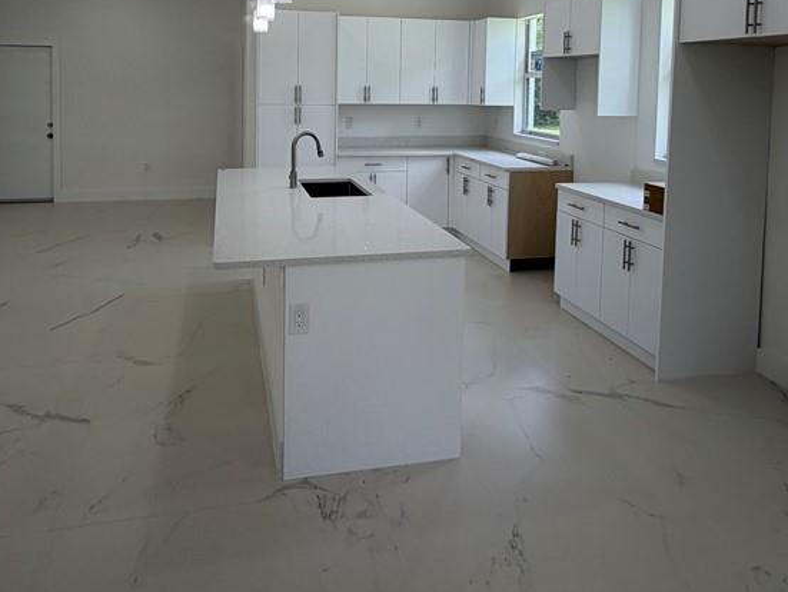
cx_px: 353
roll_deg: -0.1
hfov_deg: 67.1
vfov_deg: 49.9
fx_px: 592
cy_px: 116
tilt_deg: -3.0
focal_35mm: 26
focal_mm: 2.22
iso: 50
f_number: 2.2
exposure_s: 1/133
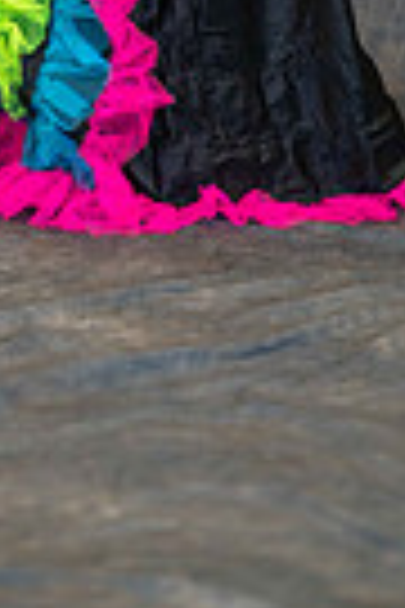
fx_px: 4792
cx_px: 45
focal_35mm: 284
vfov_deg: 7.1
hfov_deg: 4.8
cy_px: -329
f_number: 1.6
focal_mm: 85
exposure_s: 1/250
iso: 320
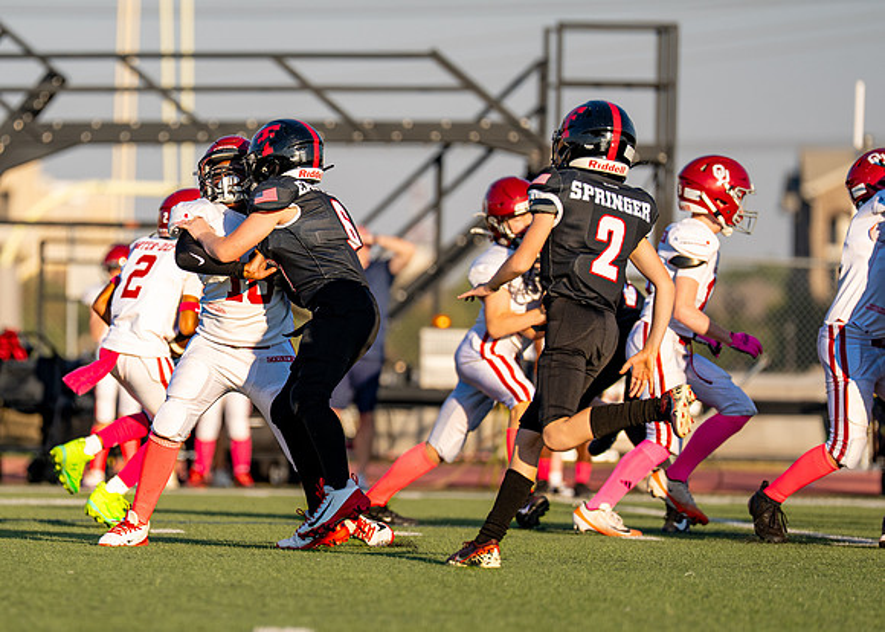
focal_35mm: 334
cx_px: 250
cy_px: 317
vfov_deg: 4.3
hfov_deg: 6.0
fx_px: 8396
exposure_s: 1/1600
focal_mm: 200
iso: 100
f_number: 2.8
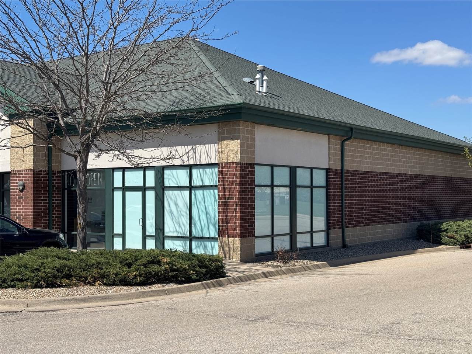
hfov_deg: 39.7
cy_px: 177
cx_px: 236
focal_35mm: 48
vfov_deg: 30.3
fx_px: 654
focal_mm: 6.76
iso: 64
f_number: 1.78
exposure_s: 1/4975
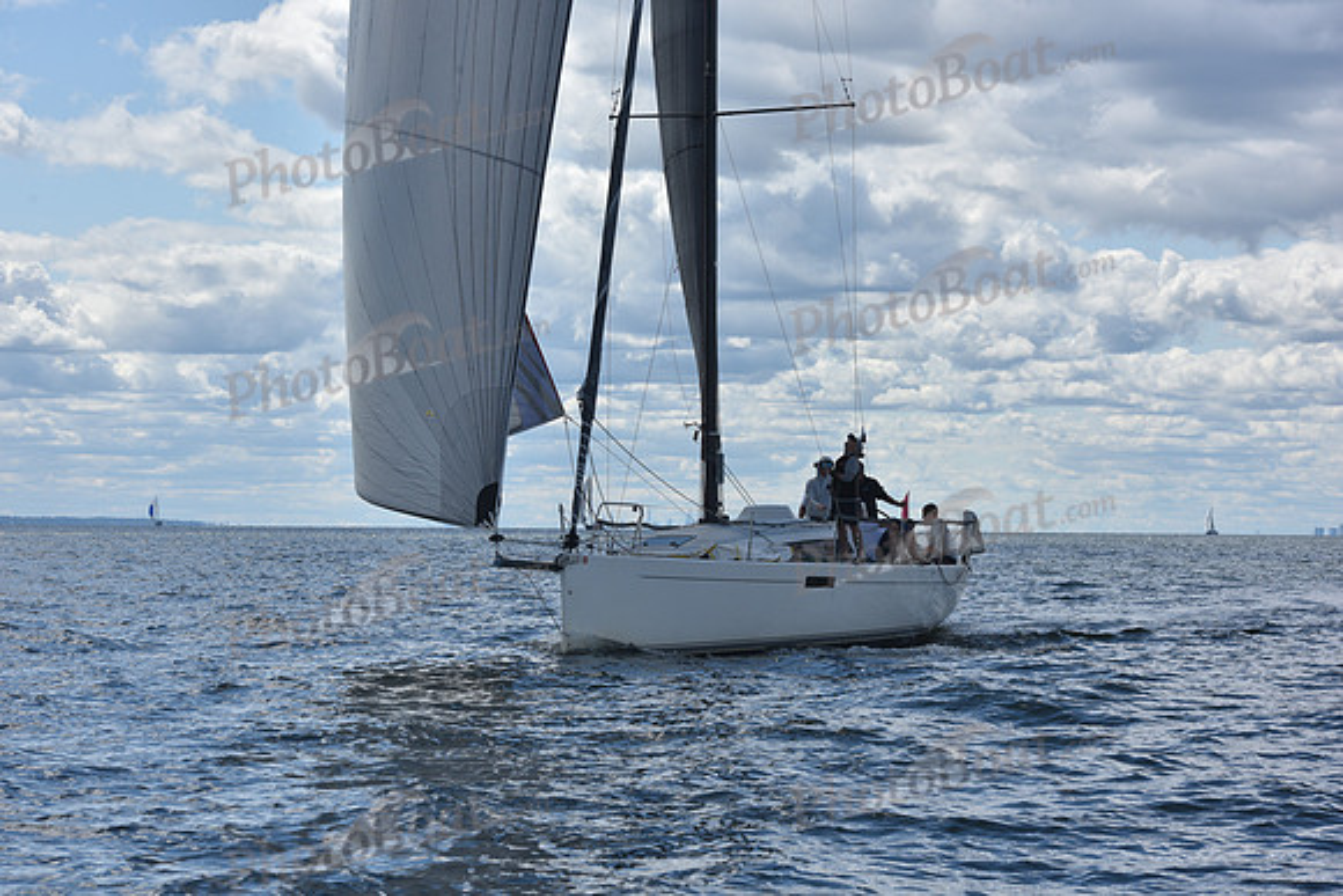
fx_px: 4179
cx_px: 672
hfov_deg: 18.3
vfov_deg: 12.2
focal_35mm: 112
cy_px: 448
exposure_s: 1/800
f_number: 11
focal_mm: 112
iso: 250
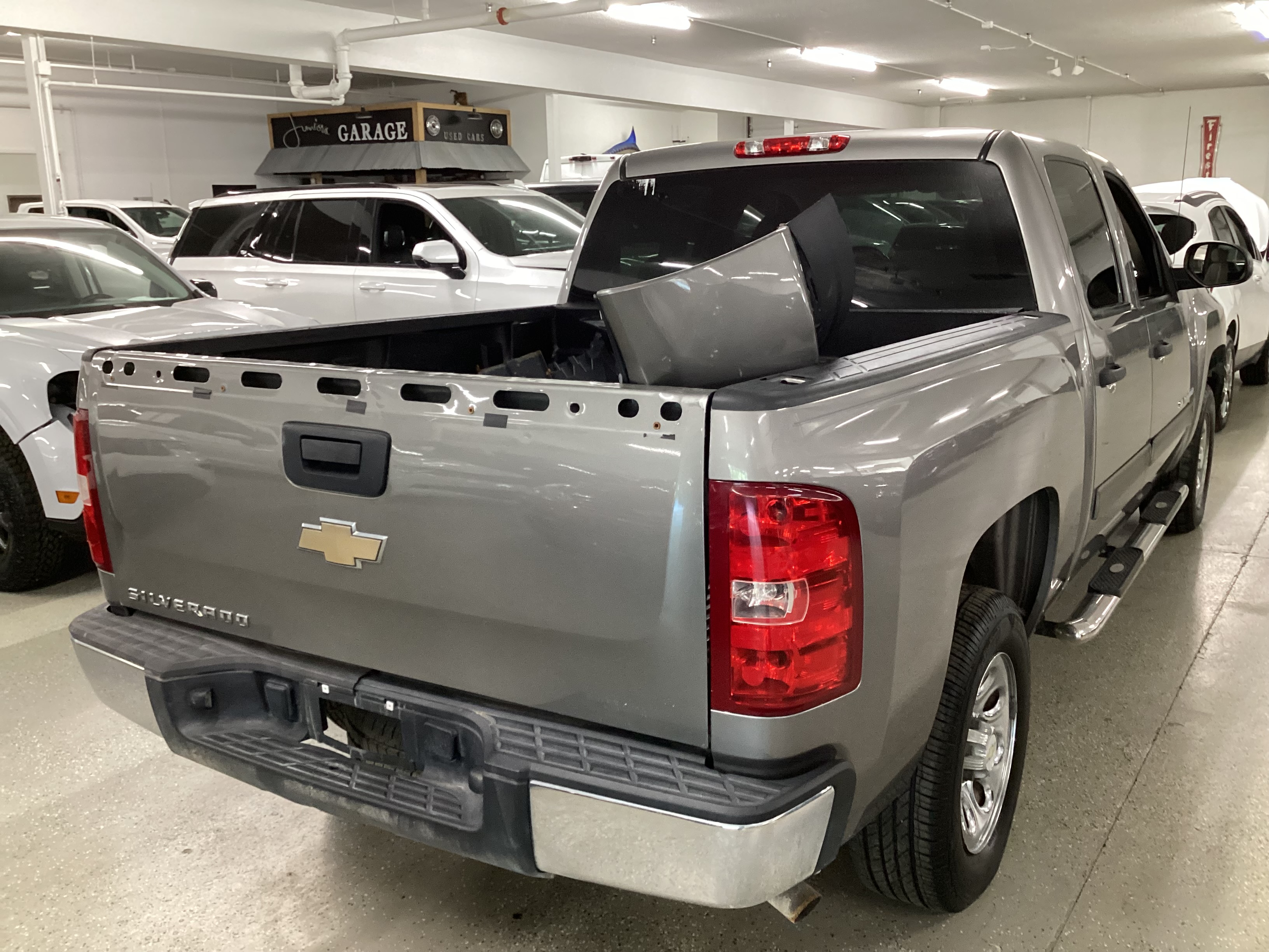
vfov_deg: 45.4
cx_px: 634
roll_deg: +1.4
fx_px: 1136
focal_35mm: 31
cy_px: 476
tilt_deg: -14.5
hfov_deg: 58.4
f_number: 2.4
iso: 320
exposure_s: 1/50
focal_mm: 3.3
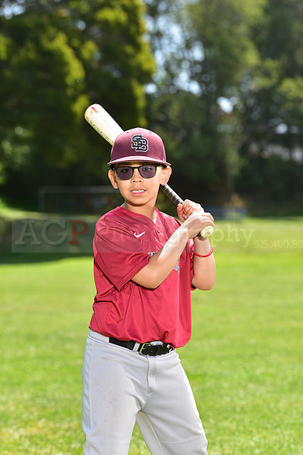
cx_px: 152
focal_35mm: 120
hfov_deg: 11.4
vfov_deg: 17.1
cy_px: 228
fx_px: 1514
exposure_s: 1/200
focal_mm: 120
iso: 80
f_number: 5
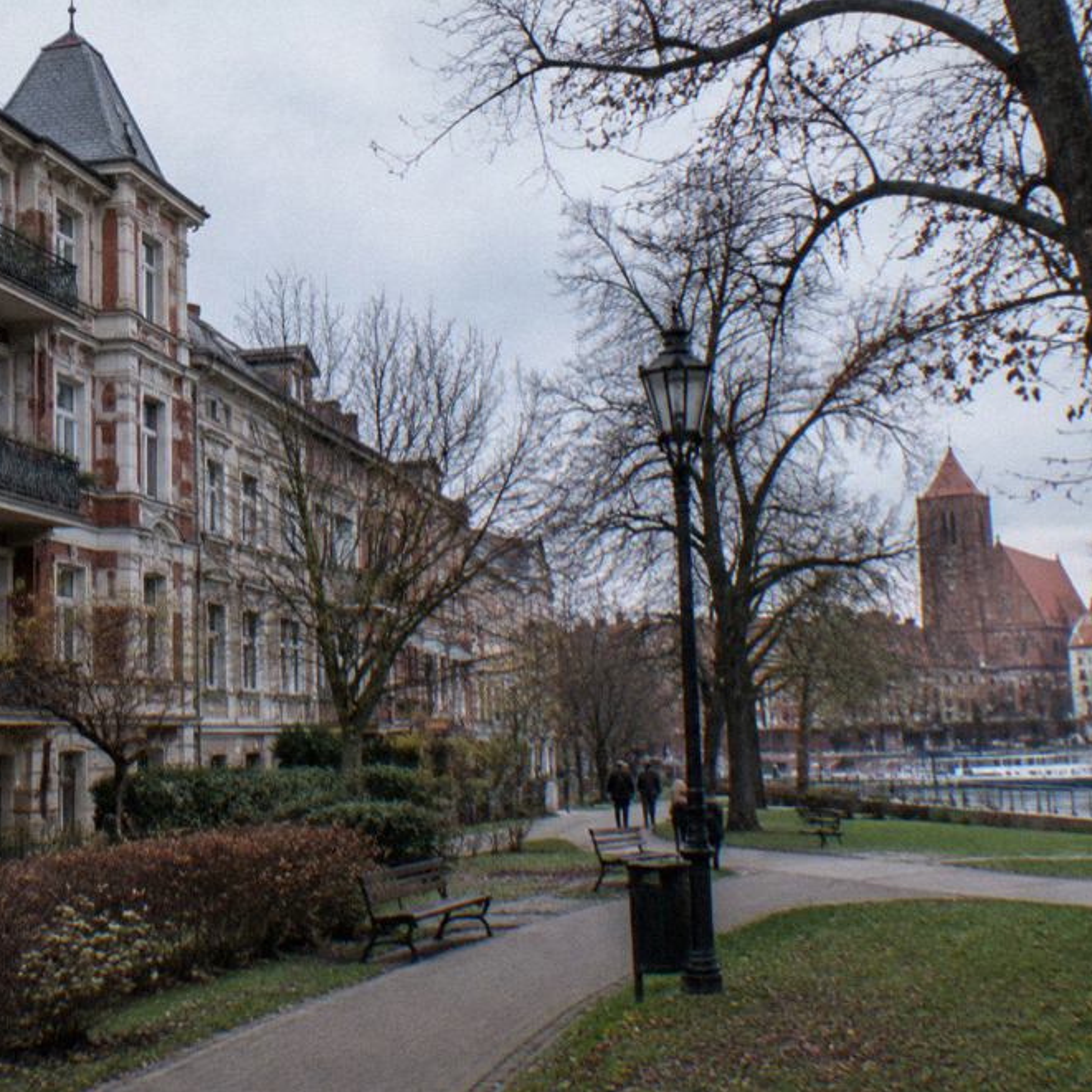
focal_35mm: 90
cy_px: 548
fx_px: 3212
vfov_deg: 19.3
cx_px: 471
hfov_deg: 19.3
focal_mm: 70
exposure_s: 1/200
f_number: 11
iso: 400
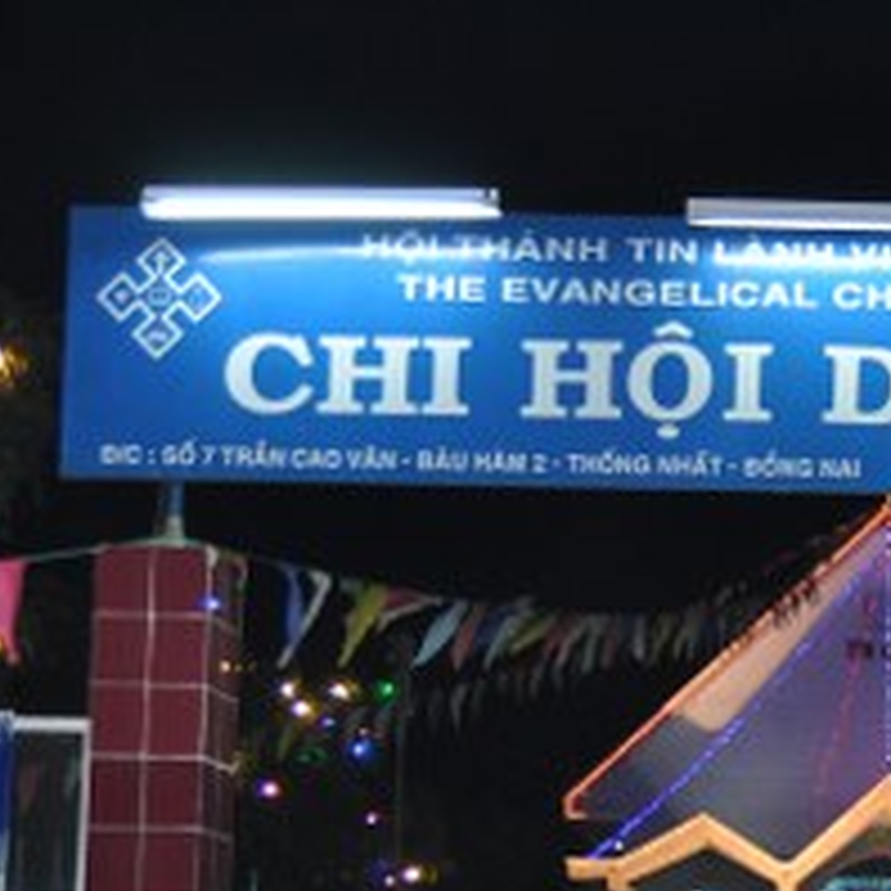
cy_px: 857
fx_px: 2475
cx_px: 886
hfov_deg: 19.8
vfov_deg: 19.9
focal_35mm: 85
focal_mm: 22
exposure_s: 1/50
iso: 400
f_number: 2.8
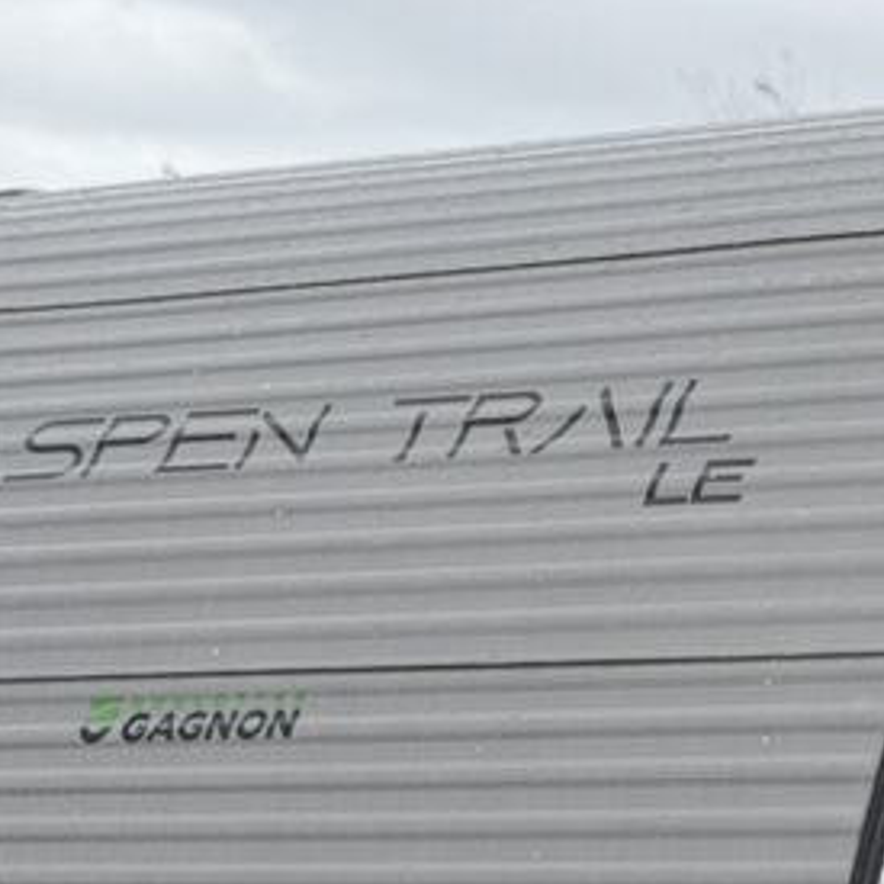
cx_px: 964
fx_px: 4565
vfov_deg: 10.9
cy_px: 1045
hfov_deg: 10.9
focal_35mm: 158
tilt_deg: -1.2
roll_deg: +1.6
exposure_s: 1/1027
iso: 64
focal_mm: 6.76
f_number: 1.78
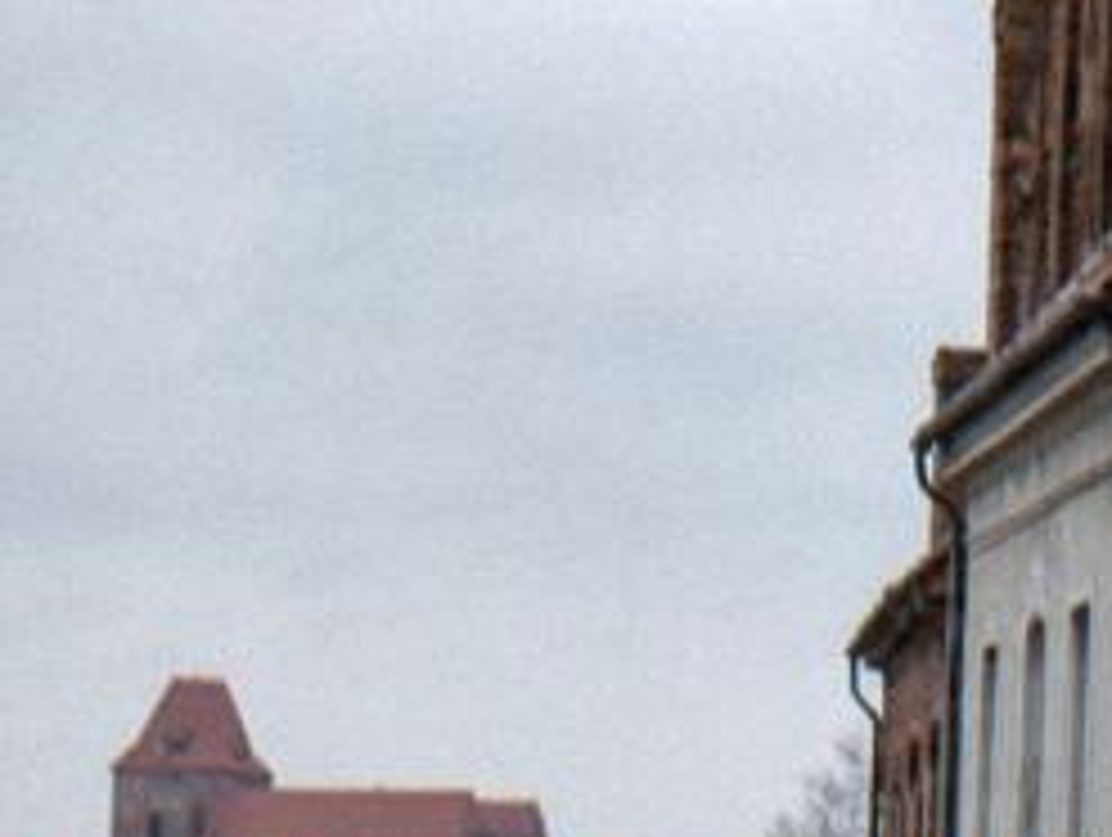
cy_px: 598
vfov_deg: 5.5
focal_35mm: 272
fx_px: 8750
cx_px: 1891
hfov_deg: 7.1
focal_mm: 70
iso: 320
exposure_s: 1/250
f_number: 8
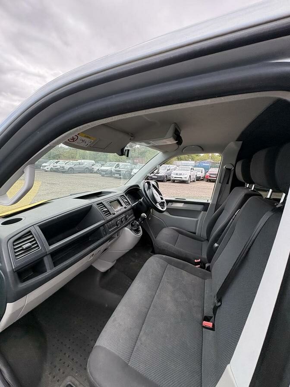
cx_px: 145
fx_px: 156
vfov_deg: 102.1
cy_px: 194
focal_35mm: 14
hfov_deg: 85.7
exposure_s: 1/383
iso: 64
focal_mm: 2.22
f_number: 2.2
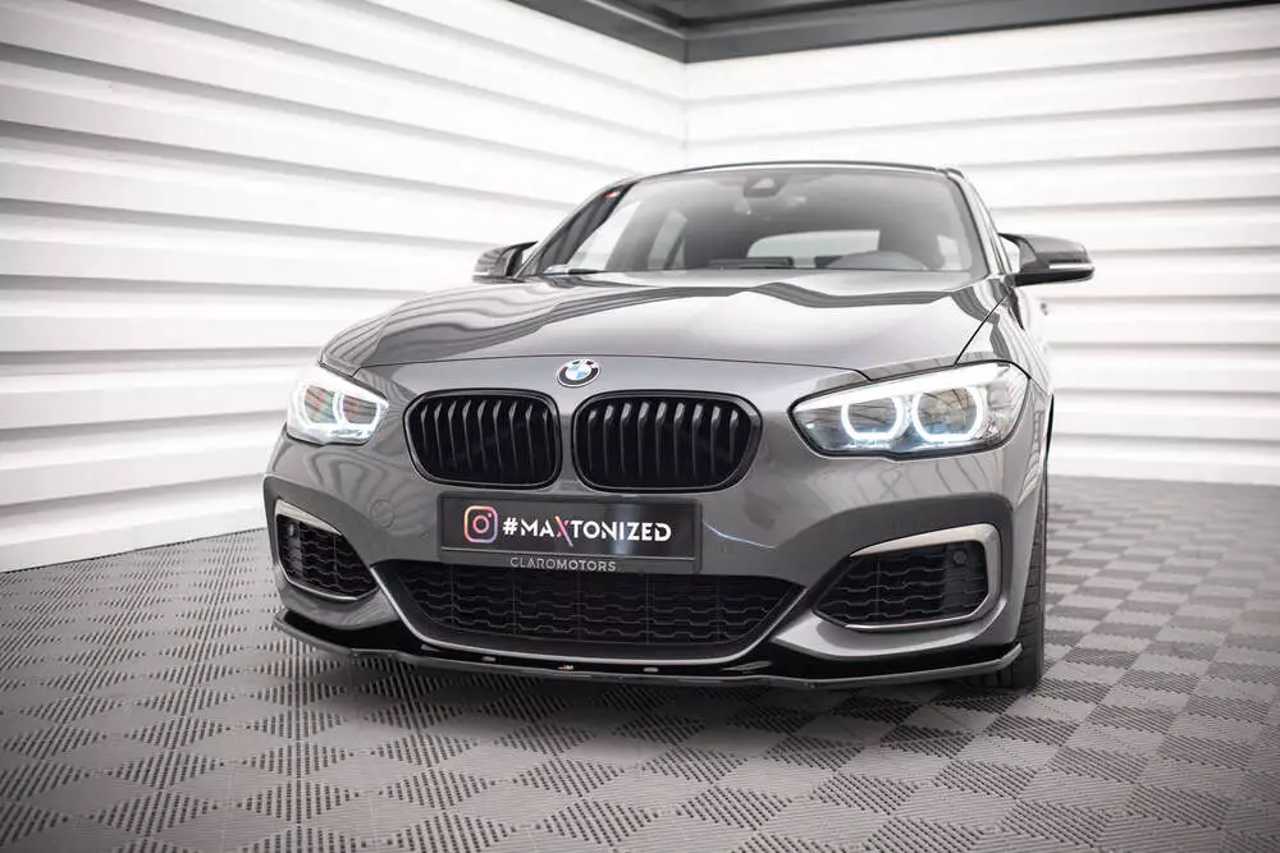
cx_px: 686
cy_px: 439
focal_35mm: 38
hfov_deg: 50.7
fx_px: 1350
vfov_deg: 35.1
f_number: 2.5
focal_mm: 35
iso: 1250
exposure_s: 1/125
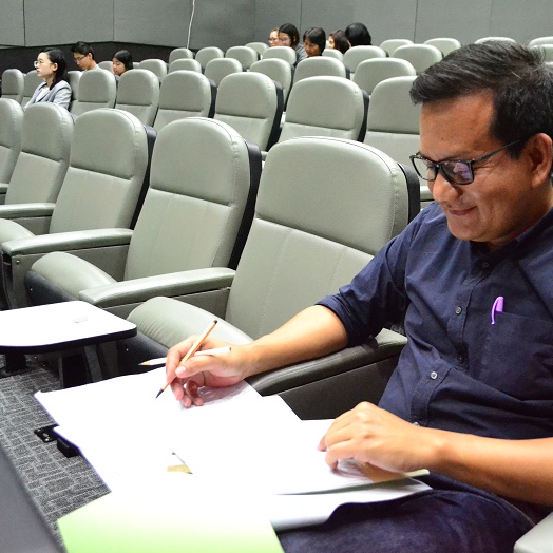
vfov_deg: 47.2
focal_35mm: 35
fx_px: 633
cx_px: 384
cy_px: 280
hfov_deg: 46.2
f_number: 3.5
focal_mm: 18
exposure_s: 1/40
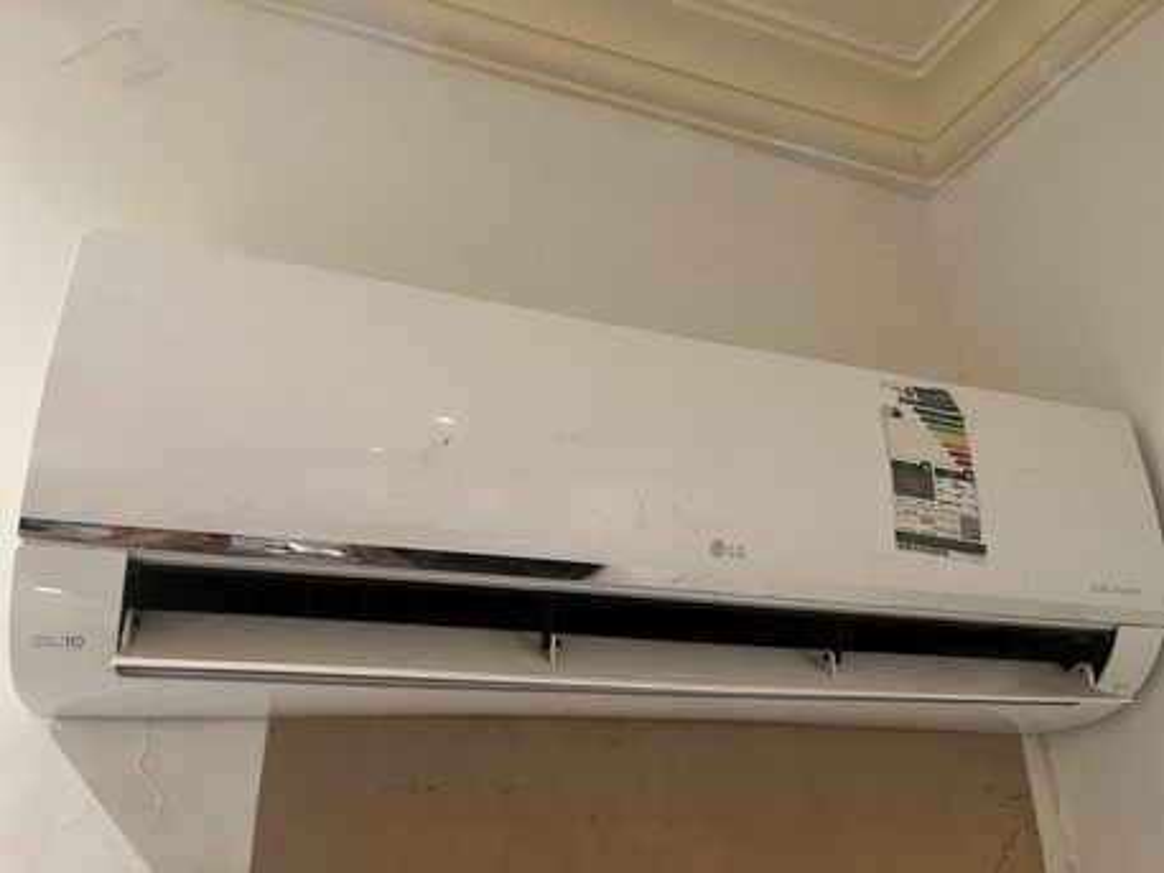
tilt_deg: +23.3
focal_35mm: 26
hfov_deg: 67.3
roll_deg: +1.0
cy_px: 436
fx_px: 875
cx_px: 582
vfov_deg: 53.1
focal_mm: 5.1
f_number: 1.6
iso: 320
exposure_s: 1/60
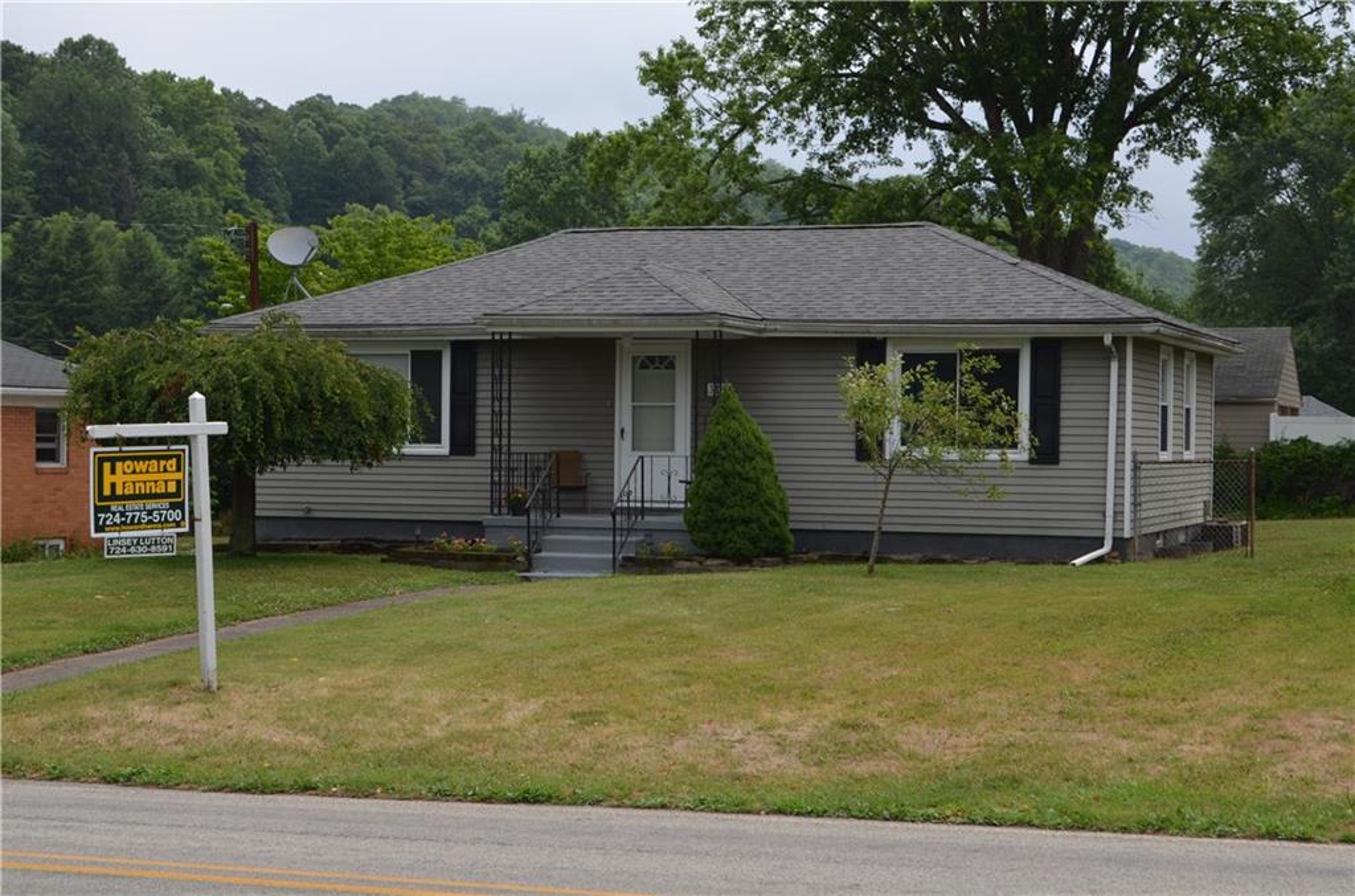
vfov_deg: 21.4
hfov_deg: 32.0
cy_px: 448
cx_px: 678
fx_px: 2365
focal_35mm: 63
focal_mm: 42
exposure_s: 1/250
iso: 200
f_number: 8
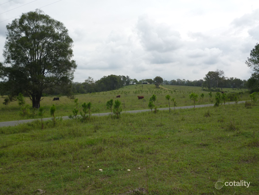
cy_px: 98
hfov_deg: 51.4
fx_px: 269
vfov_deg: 39.7
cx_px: 130
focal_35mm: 36
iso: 100
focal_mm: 6.4
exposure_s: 1/100
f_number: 10
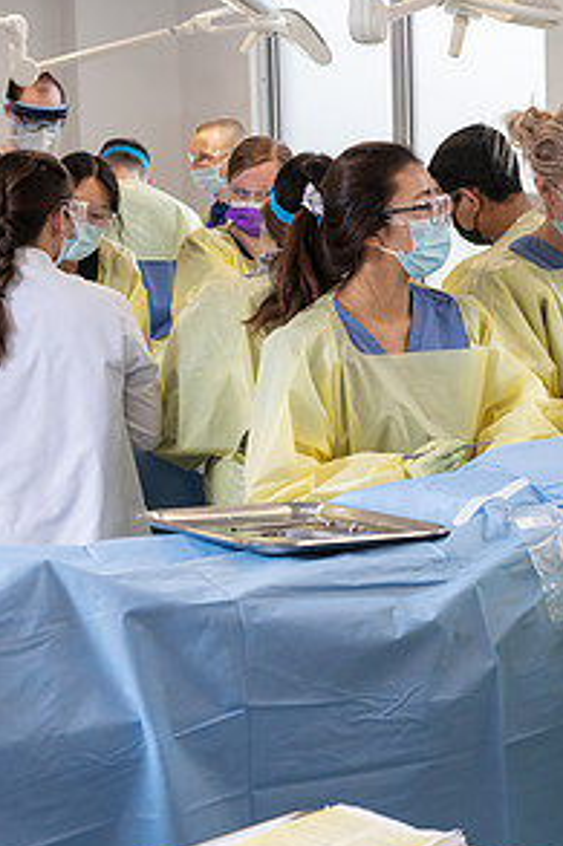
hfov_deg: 14.2
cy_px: 336
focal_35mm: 95
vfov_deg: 21.4
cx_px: 554
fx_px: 2231
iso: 500
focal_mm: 48
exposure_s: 1/200
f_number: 4
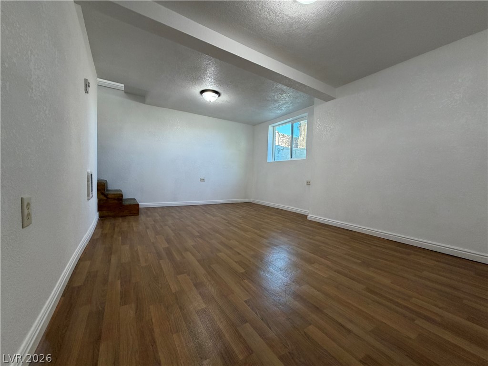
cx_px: 244
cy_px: 183
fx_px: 197
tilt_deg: -1.9
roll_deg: -1.7
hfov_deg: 102.1
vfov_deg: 85.7
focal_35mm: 14
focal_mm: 2.22
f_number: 2.2
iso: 160
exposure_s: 1/60
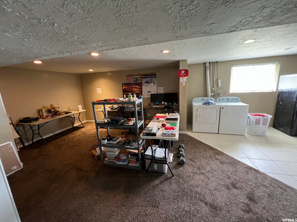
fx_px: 112
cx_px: 148
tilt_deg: -12.8
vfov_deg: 89.9
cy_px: 111
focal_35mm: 13
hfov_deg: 106.2
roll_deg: +3.2
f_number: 1.8
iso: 640
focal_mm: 1.57
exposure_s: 1/60
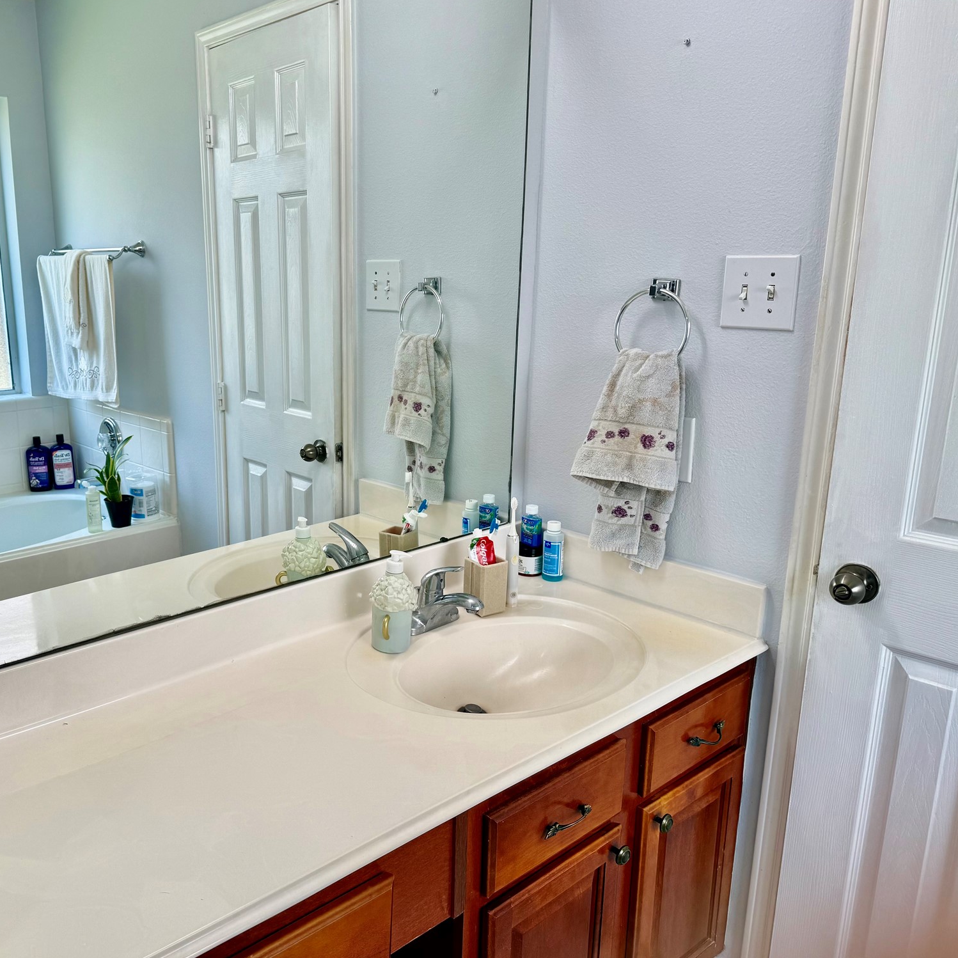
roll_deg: +1.4
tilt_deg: -12.9
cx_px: 308
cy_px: 478
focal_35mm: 29
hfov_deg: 54.3
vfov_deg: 55.6
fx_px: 908
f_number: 1.78
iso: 64
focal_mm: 6.76
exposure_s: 1/120
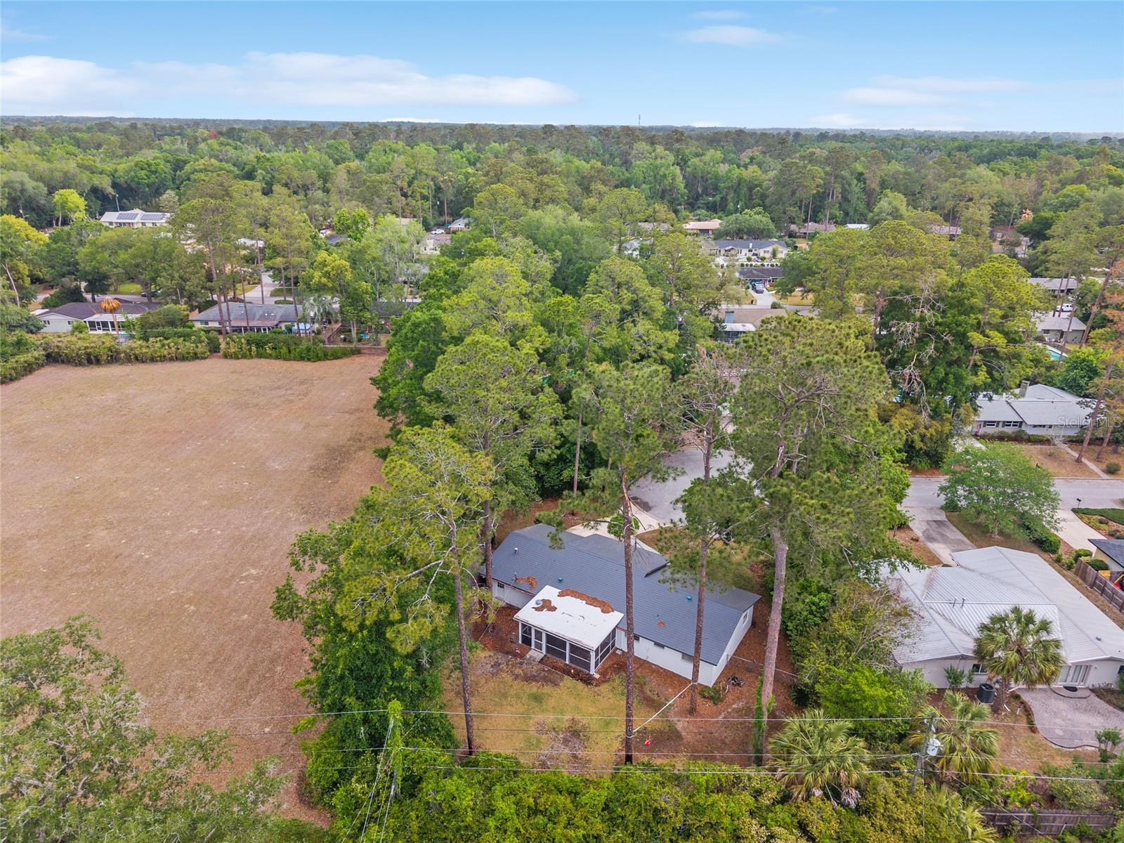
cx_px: 562
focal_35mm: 24
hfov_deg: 71.6
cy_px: 422
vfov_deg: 56.8
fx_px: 779
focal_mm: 8.67
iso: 250
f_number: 1.8
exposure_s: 1/1250
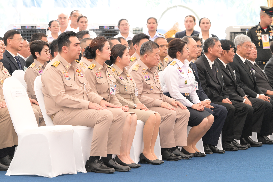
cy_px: 70
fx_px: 1539
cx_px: 145
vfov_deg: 6.8
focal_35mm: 203
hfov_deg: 10.1
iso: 2500
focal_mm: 165
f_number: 6.7
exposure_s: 1/200
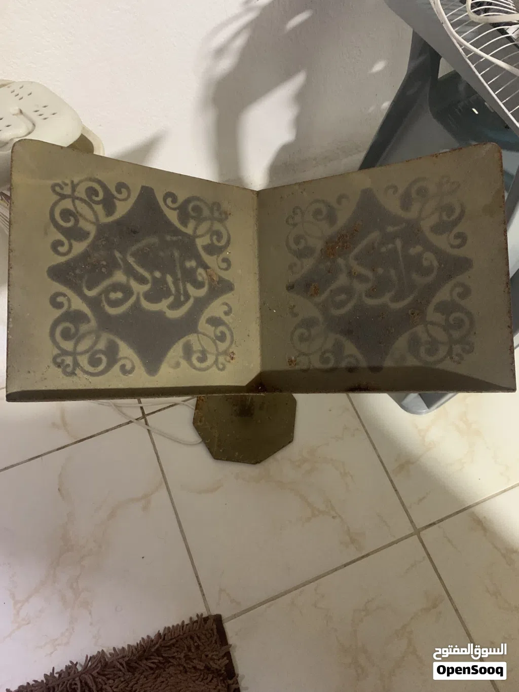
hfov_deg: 53.1
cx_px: 260
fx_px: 520
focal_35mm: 26
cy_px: 346
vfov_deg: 67.3
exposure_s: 1/30
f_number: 1.8
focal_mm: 4.25
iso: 640
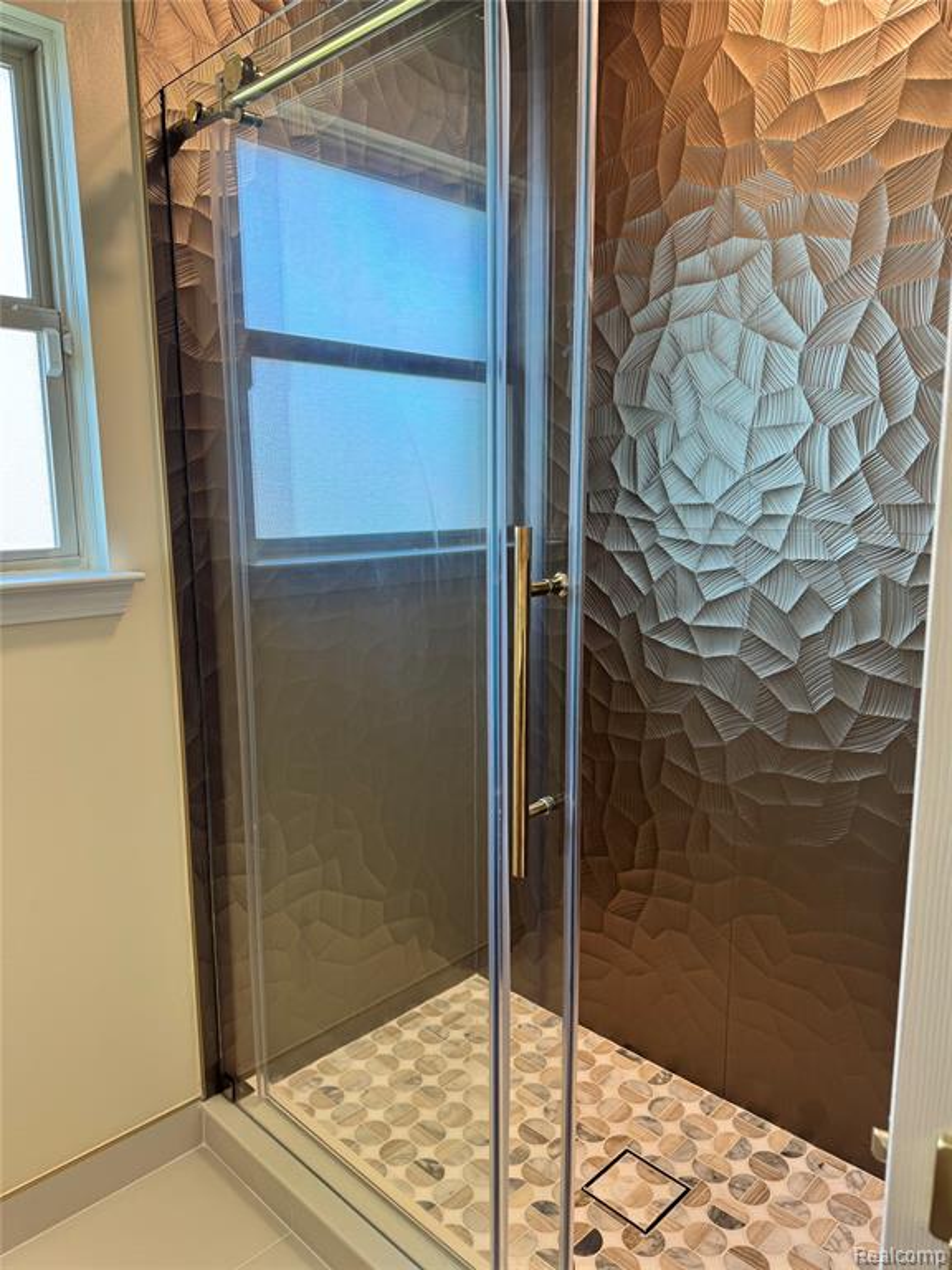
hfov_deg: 56.8
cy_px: 635
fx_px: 880
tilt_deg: -10.3
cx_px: 476
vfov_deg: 71.6
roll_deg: +0.4
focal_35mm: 24
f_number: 1.78
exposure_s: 1/60
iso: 100
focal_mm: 6.76
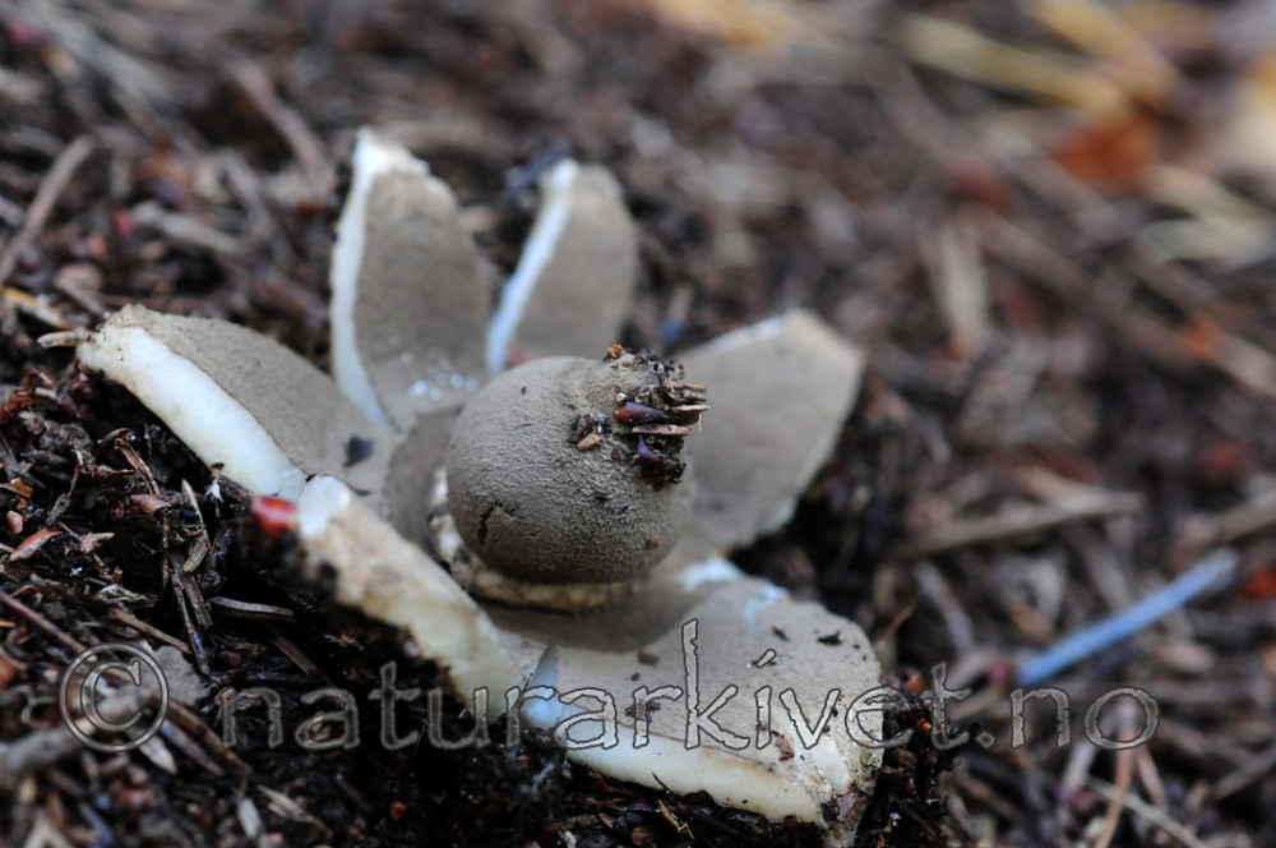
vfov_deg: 15.1
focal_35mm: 90
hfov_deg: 22.6
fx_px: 3186
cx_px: 638
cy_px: 424
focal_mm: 60
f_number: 5.6
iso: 800
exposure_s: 1/20
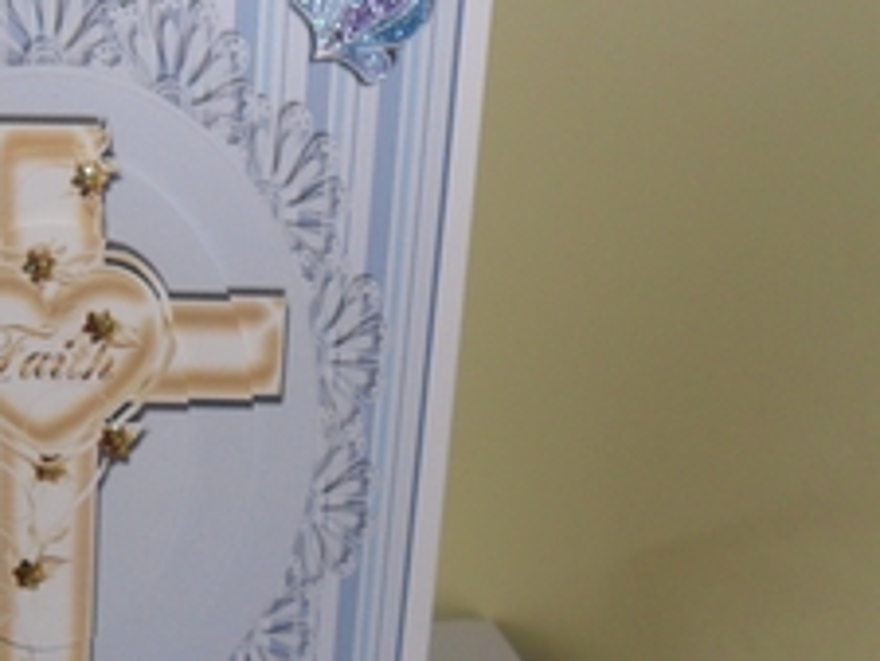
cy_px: 397
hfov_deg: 33.7
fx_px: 1374
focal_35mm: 54
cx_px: 94
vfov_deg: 27.0
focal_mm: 4.9
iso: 100
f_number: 8.9
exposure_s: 1/45
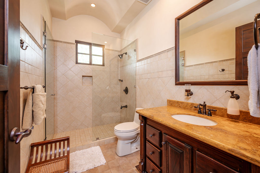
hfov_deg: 104.3
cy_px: 86
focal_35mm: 14
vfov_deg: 81.1
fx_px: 101
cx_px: 130
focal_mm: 14
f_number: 8
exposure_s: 1/5
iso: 200
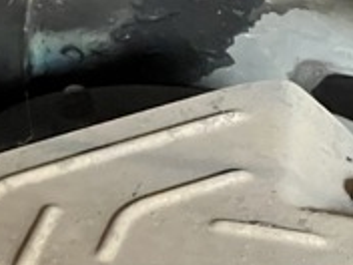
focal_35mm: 280
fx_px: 2855
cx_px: -156
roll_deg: +2.4
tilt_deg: -29.9
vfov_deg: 5.3
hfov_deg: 7.0
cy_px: 382
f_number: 2.8
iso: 1250
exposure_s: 1/30
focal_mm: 9
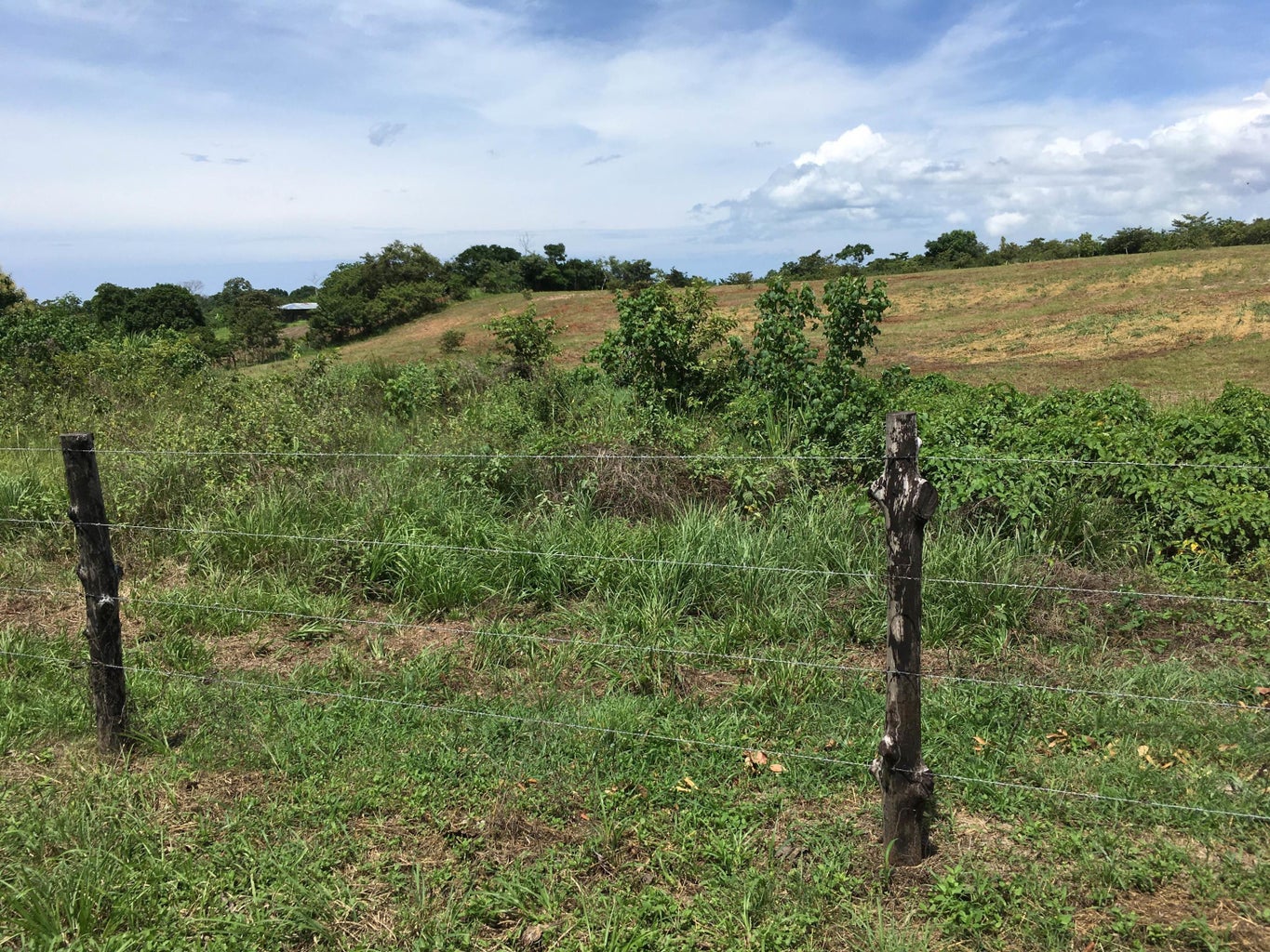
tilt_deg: -9.5
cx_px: 635
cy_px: 476
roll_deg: +2.5
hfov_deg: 61.7
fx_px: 1064
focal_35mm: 29
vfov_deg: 48.2
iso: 25
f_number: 2.2
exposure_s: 1/2653
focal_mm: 4.15
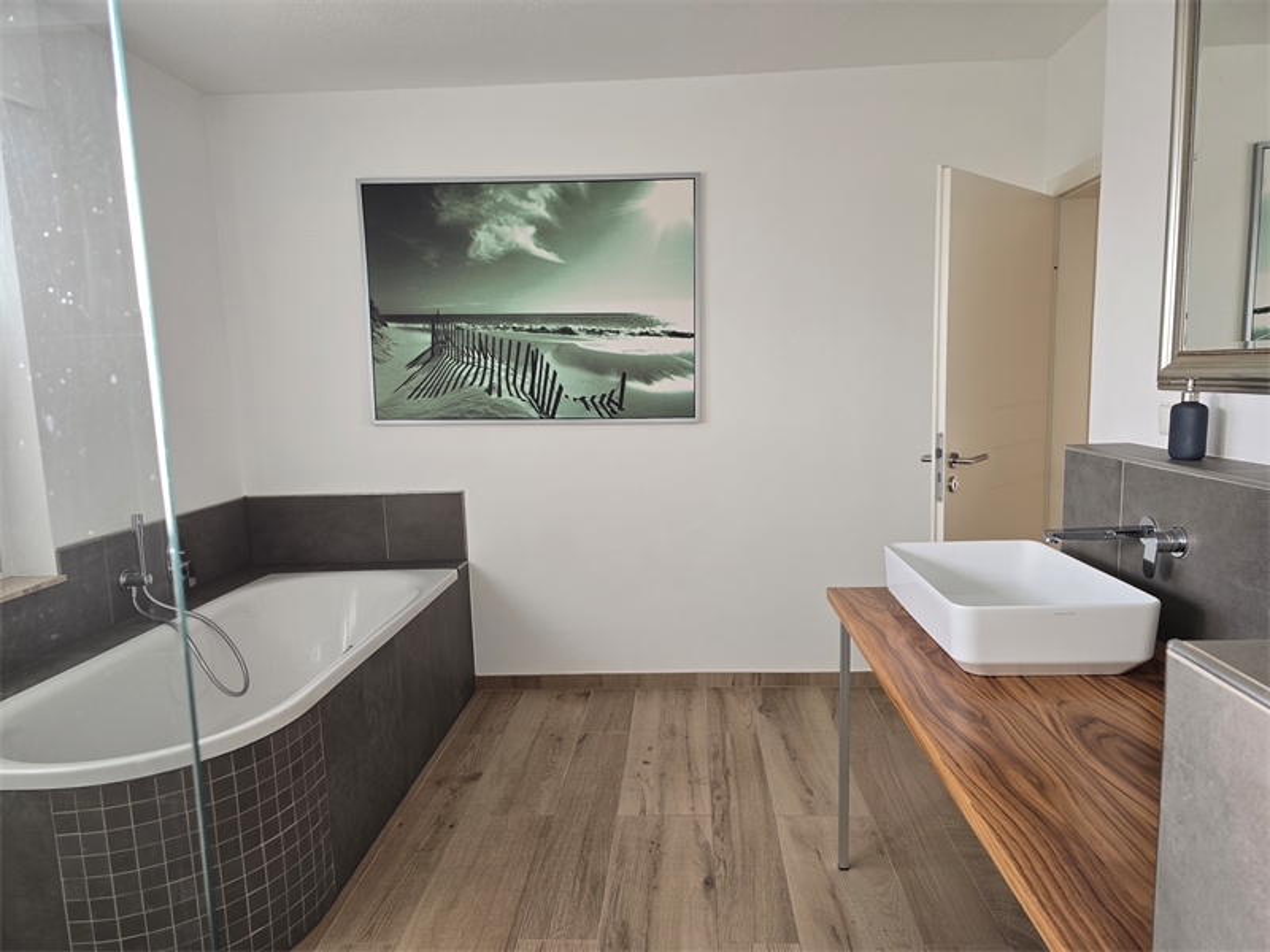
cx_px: 635
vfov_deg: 58.9
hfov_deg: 73.9
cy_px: 476
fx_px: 844
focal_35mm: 23
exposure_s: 1/180
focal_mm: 6.3
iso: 100
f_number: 1.7
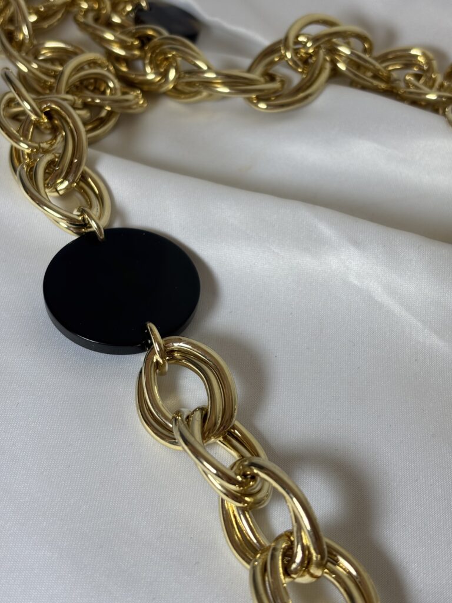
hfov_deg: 28.0
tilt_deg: -49.9
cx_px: 226
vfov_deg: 36.8
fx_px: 905
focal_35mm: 52
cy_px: 302
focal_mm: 5.96
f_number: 1.6
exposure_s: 1/116
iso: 25
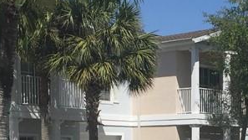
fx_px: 717
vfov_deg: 10.6
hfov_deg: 19.1
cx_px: 242
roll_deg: -0.5
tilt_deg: -5.2
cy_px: 224
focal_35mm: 109
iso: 32
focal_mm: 4.15
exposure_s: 1/3049
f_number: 2.2
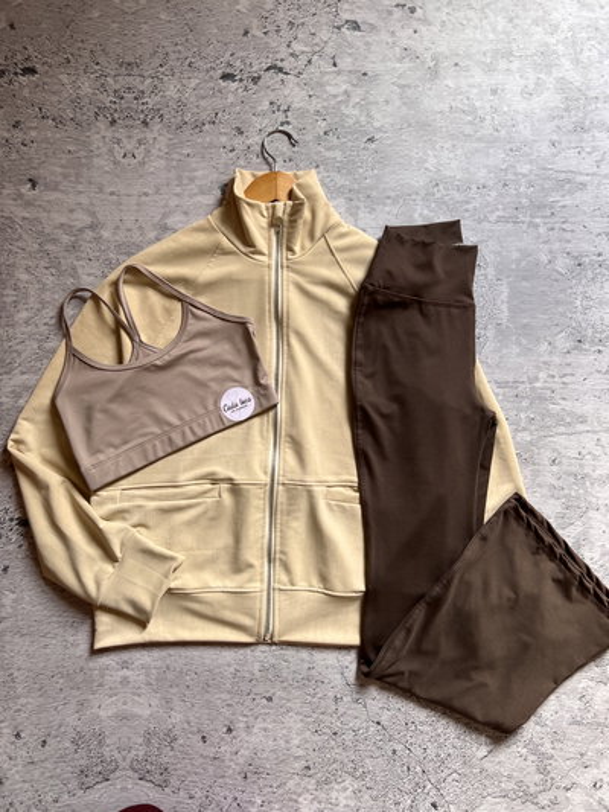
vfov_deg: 67.3
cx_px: 304
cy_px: 406
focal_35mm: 26
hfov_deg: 53.1
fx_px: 610
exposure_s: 1/121
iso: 40
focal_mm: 5.7
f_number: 1.5
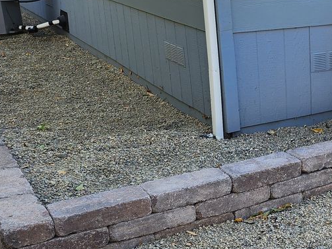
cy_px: 127
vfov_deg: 22.9
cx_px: 390
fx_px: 614
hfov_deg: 27.0
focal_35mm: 64
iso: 20
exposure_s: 1/180
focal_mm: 6.4
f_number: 1.8
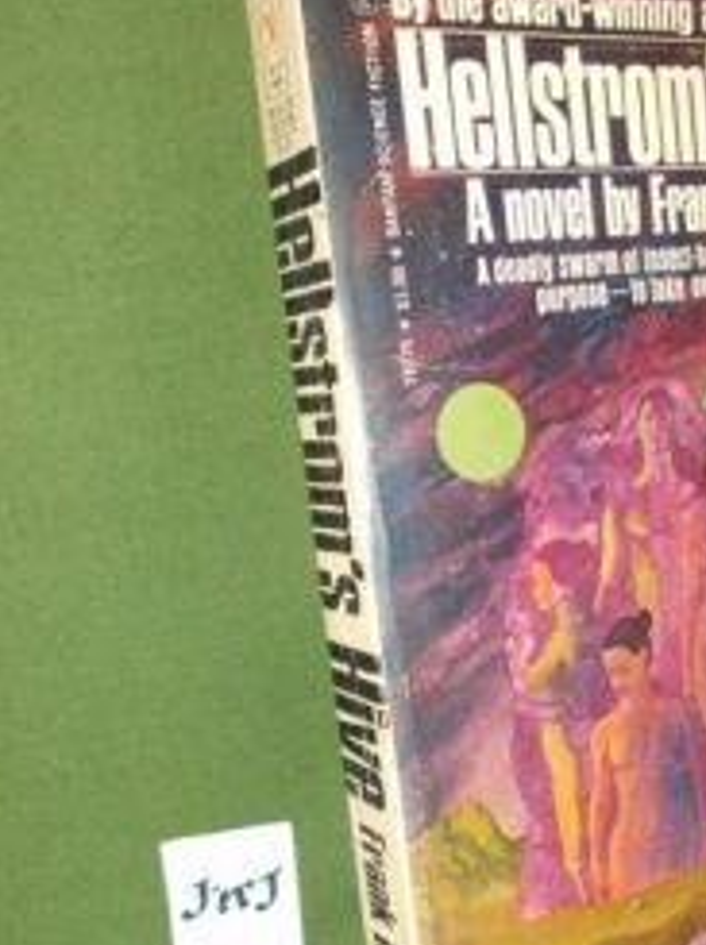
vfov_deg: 44.7
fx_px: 1145
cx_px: 527
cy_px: 542
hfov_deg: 33.6
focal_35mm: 42
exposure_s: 1/25
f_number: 2.7
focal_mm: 4
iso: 200
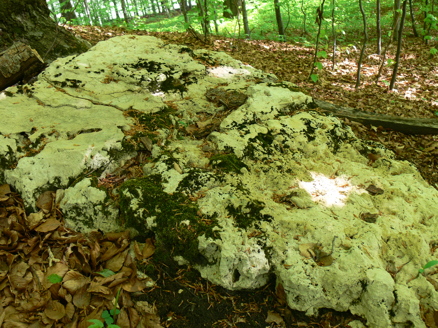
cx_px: 219
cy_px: 164
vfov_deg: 40.7
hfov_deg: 52.6
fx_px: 443
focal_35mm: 35
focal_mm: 7.4
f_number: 2.8
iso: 80
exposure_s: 1/40
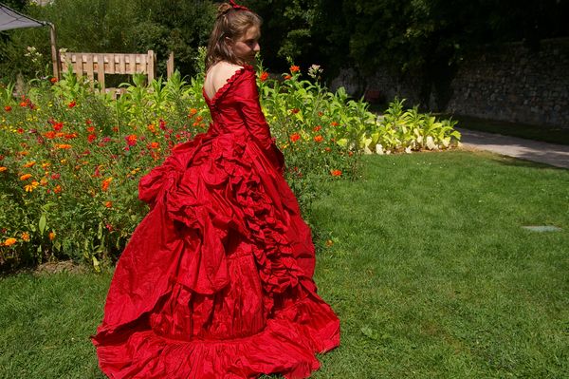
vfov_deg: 38.3
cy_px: 190
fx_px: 545
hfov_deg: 55.1
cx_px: 284
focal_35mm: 34
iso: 200
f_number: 8
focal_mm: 23
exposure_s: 1/350
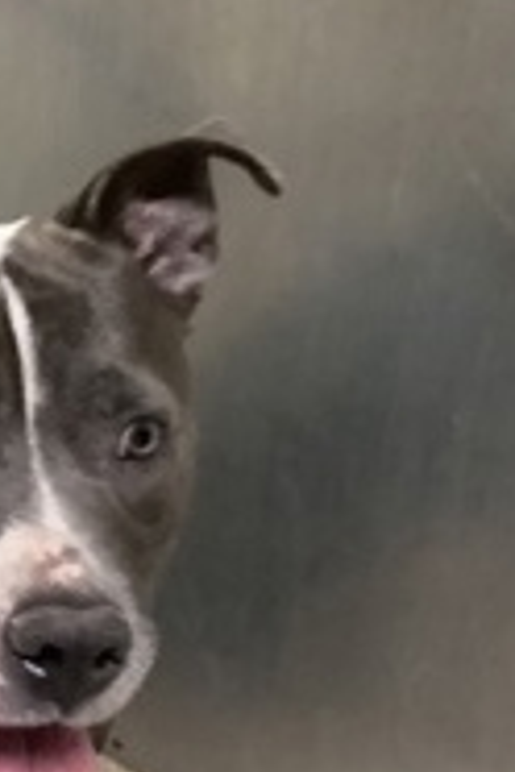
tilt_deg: -36.7
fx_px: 1566
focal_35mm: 73
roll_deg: -0.5
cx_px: -77
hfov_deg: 17.9
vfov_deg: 26.8
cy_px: 685
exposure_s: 1/30
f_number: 2.4
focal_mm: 3.3
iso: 500
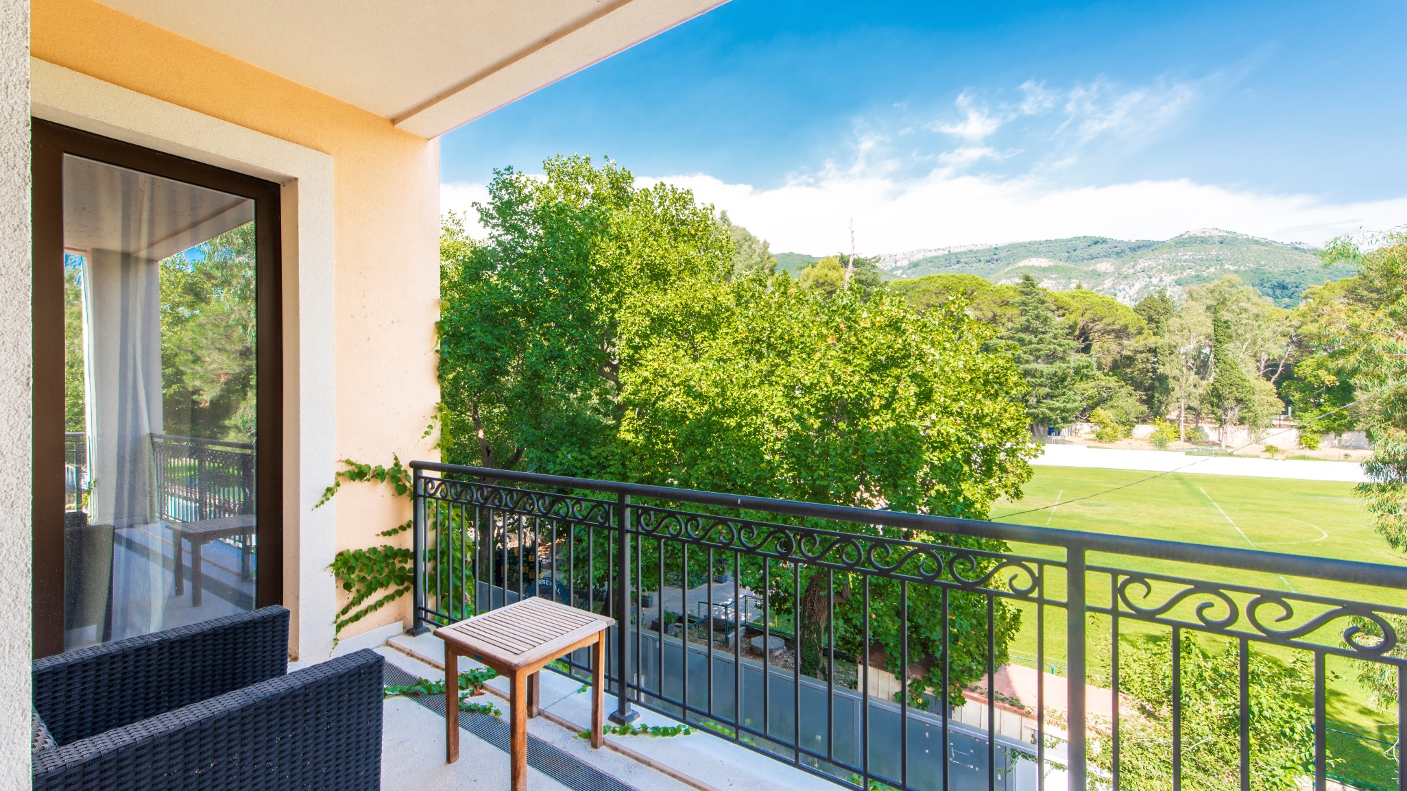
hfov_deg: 103.0
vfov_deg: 70.5
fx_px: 560
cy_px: 402
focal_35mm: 15
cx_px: 699
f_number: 5.6
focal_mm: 14
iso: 100
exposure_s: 1/30
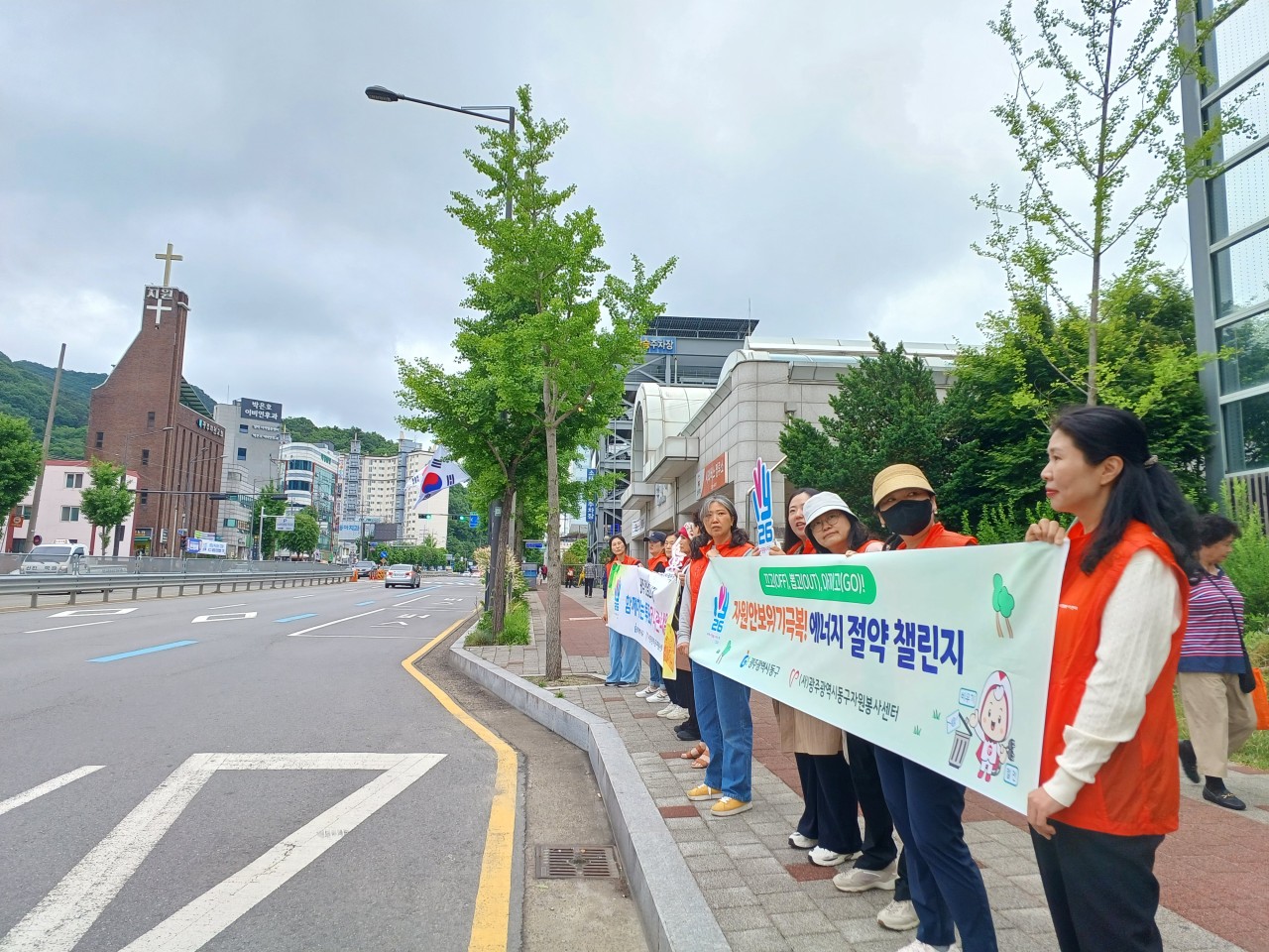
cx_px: 634
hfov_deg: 73.9
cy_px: 476
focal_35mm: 23
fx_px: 843
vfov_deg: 58.9
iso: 32
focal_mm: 5.06
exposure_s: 1/100
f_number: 1.8
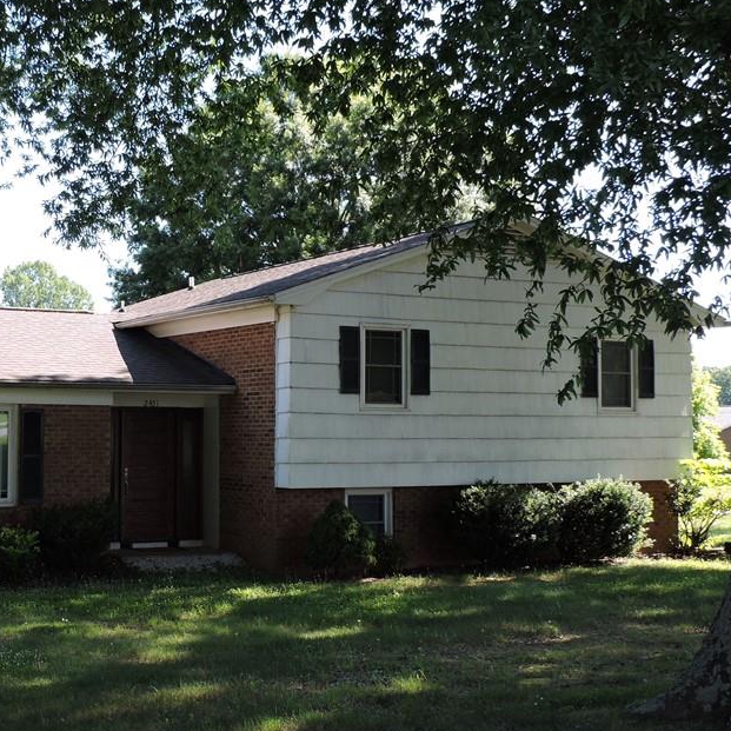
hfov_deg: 32.4
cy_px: 379
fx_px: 1218
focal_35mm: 51
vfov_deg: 33.4
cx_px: 138
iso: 100
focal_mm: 6.2
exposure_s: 1/160
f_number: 3.3
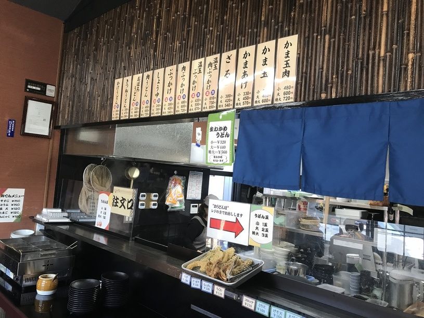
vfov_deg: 49.7
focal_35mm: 28
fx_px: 343
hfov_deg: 63.5
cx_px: 212
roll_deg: -5.1
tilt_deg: +3.4
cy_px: 159
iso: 40
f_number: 1.8
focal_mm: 3.99
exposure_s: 1/30
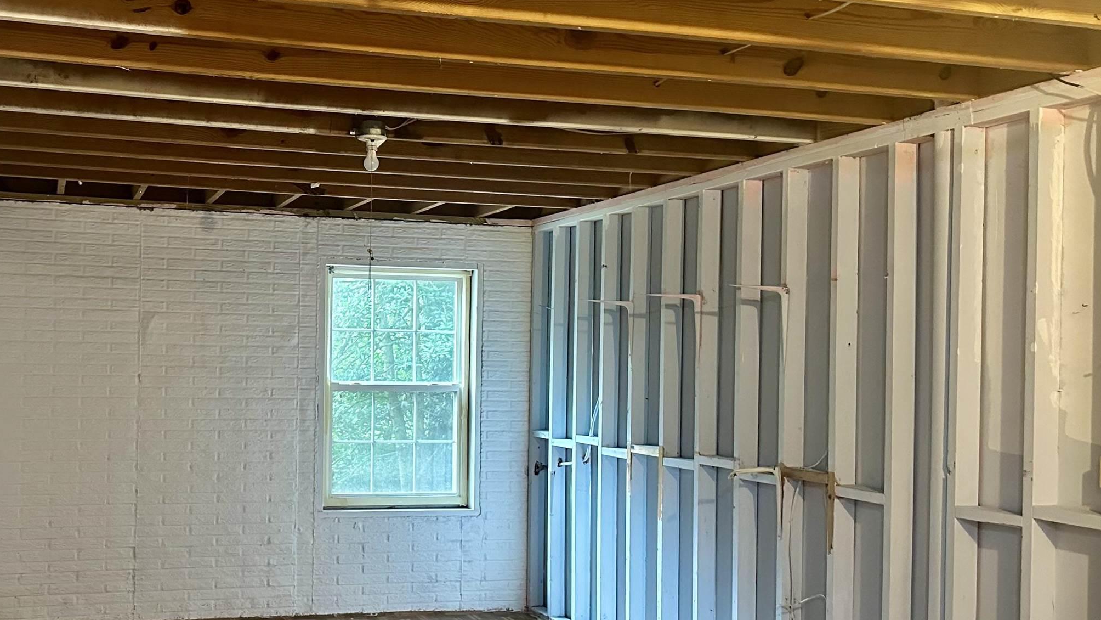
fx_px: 1168
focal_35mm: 40
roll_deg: -1.1
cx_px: 328
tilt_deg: +0.2
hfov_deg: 49.2
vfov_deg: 29.7
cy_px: 358
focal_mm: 6.86
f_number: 1.78
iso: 640
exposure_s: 1/60
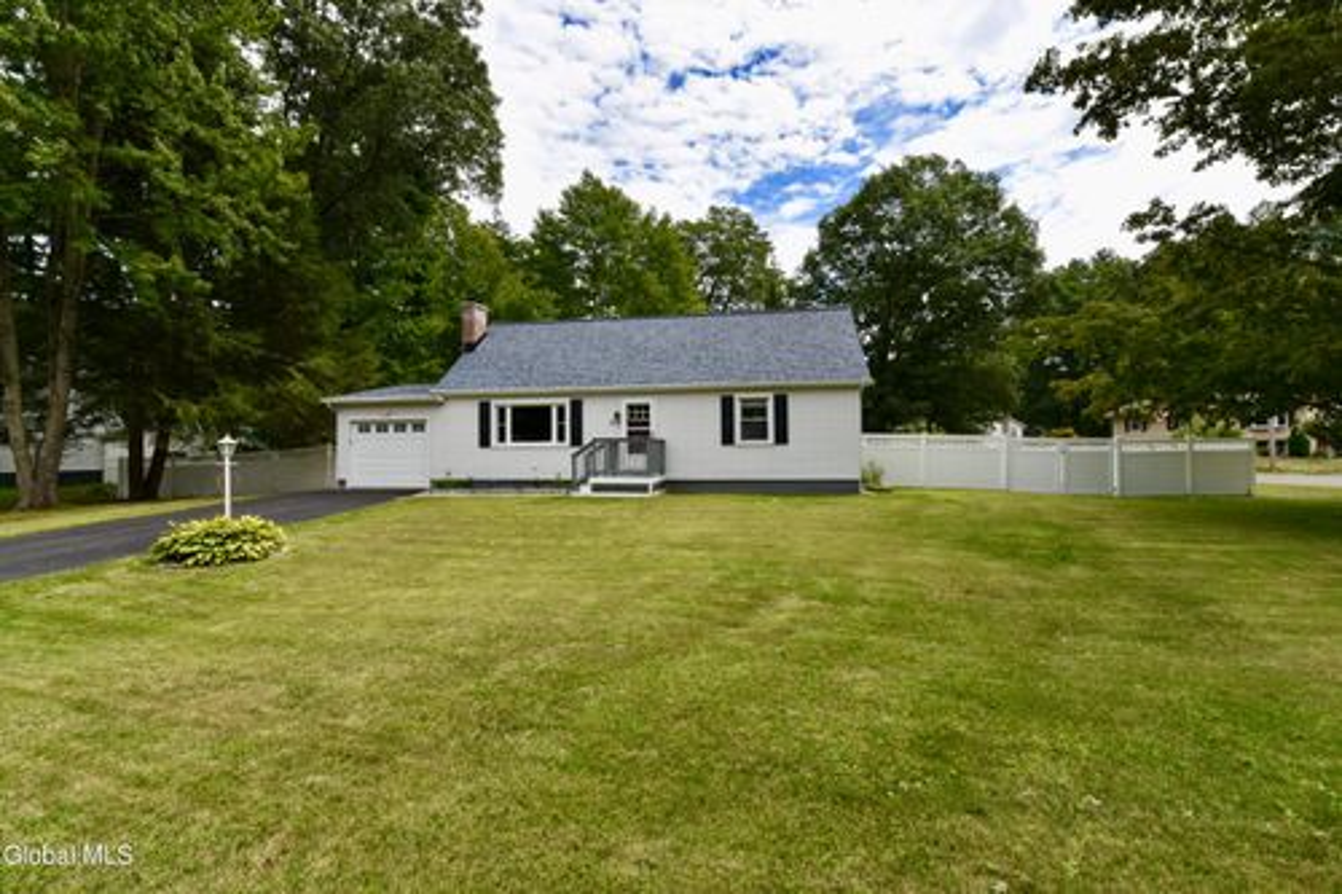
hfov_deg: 104.3
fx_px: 522
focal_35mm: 14
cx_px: 671
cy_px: 447
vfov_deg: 81.2
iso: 800
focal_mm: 14
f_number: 13
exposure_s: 1/640
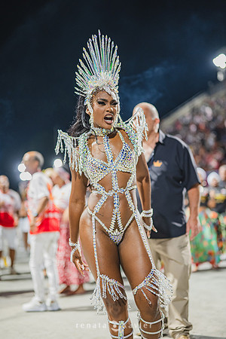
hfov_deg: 27.0
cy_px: 170
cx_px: 113
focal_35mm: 50
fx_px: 471
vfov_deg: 39.6
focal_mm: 50
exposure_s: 1/1000
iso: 1600
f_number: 1.3
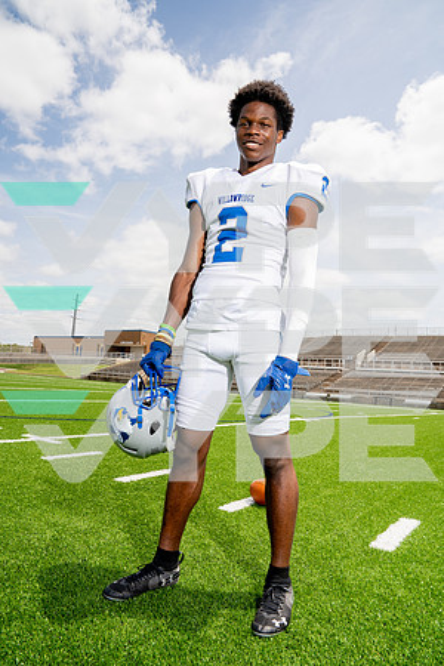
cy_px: 333
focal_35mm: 24
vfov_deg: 73.7
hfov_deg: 53.1
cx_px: 222
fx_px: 444
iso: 100
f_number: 8
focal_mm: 24
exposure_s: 1/250
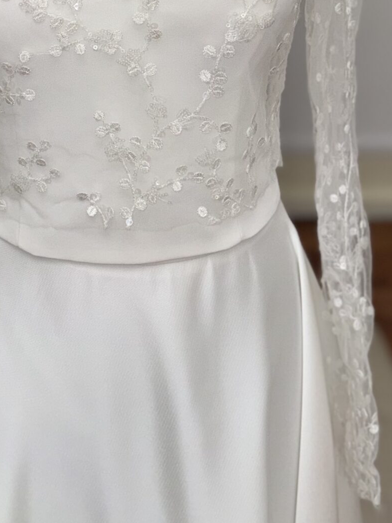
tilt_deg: -17.4
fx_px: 891
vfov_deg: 30.7
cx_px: 94
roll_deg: +0.6
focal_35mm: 59
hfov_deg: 24.5
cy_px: 20
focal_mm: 6.76
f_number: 1.78
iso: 50
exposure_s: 1/605
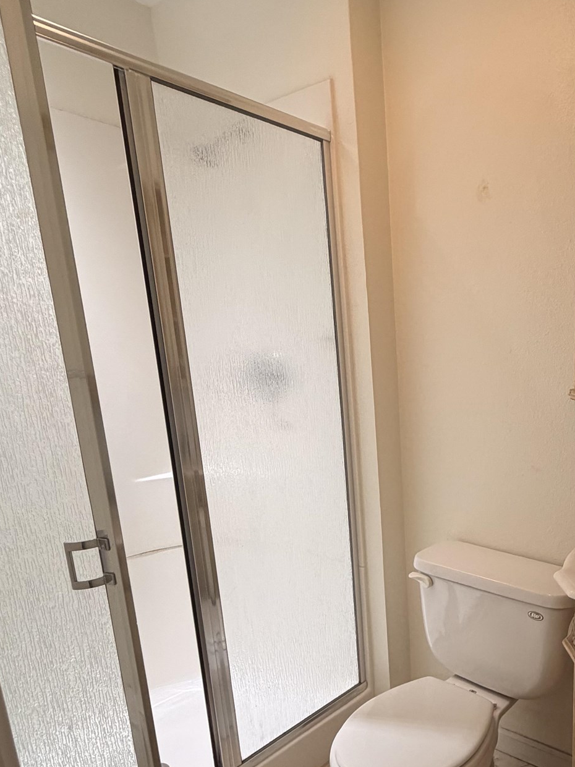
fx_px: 576
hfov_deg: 49.1
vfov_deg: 66.0
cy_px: 491
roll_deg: +0.7
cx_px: 482
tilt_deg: -12.7
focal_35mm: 26
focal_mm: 2.22
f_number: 2.2
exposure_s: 1/120
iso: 200
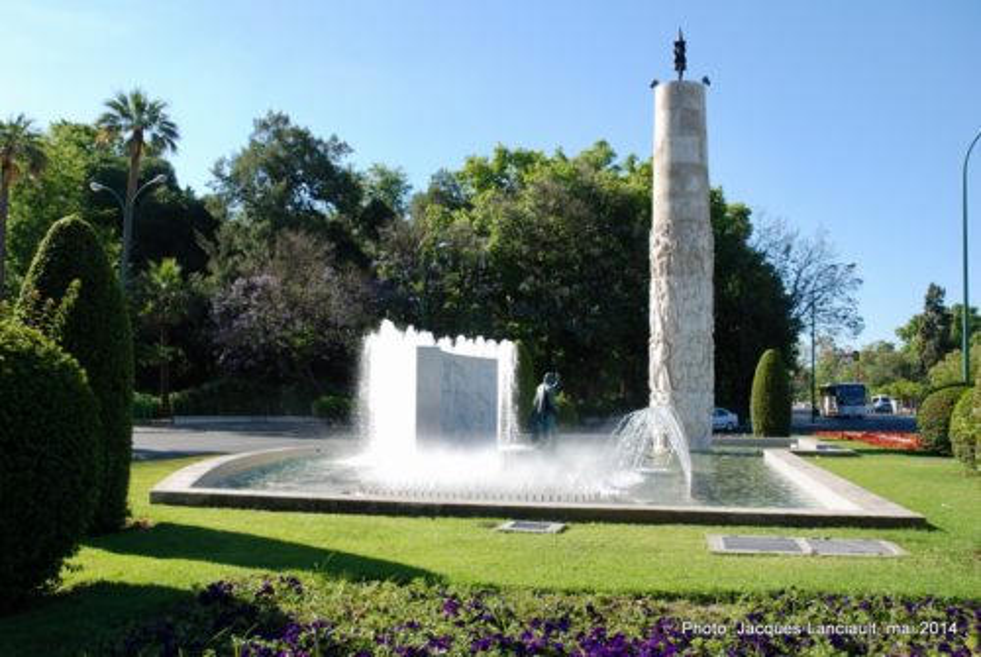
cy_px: 328
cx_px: 490
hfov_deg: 53.1
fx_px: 982
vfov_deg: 37.0
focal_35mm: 36
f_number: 6.3
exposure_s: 1/160
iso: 100
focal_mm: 24
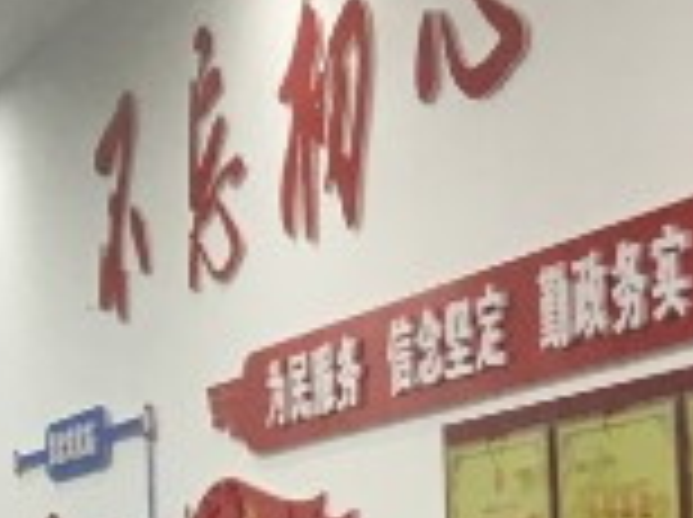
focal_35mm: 193
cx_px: -1035
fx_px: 3858
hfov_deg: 9.1
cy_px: 473
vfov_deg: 7.7
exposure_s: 1/33
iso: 100
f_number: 2.2
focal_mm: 4.15
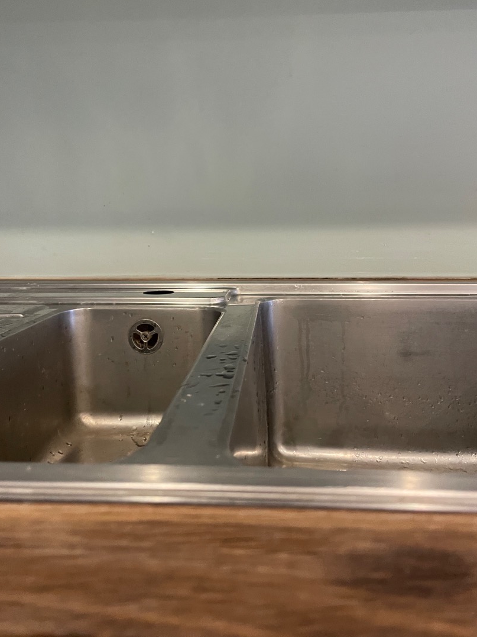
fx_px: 533
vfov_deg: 61.5
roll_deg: +1.2
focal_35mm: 29
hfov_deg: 48.2
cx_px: 234
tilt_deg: -8.3
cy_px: 285
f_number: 1.6
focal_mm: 4.2
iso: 400
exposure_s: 1/33
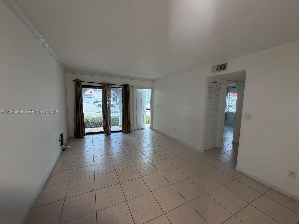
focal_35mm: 14
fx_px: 121
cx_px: 150
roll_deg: +0.9
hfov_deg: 102.1
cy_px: 112
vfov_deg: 85.7
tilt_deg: -4.3
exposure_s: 1/120
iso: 160
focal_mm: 2.22
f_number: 2.2
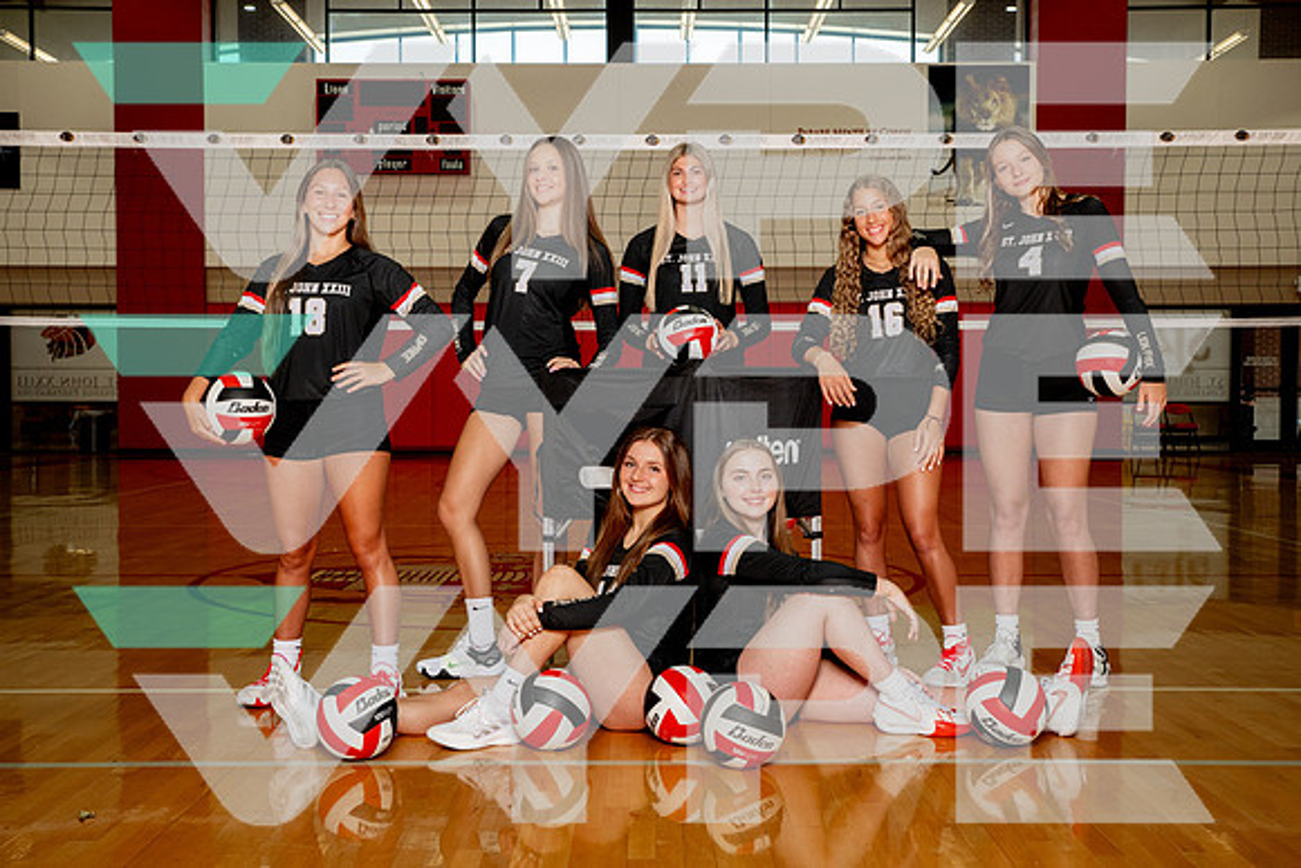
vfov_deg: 32.9
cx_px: 645
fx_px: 1471
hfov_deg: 47.7
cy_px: 428
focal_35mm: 41
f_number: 7.1
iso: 800
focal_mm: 40
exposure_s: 1/250
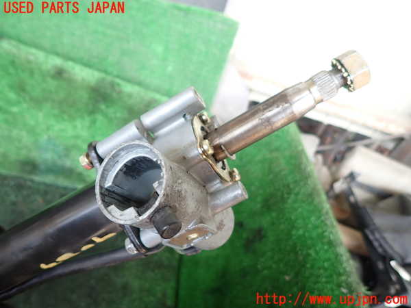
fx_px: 297
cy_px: 154
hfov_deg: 69.4
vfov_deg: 54.9
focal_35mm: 25
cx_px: 206
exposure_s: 1/60
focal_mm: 4.5
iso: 100
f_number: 2
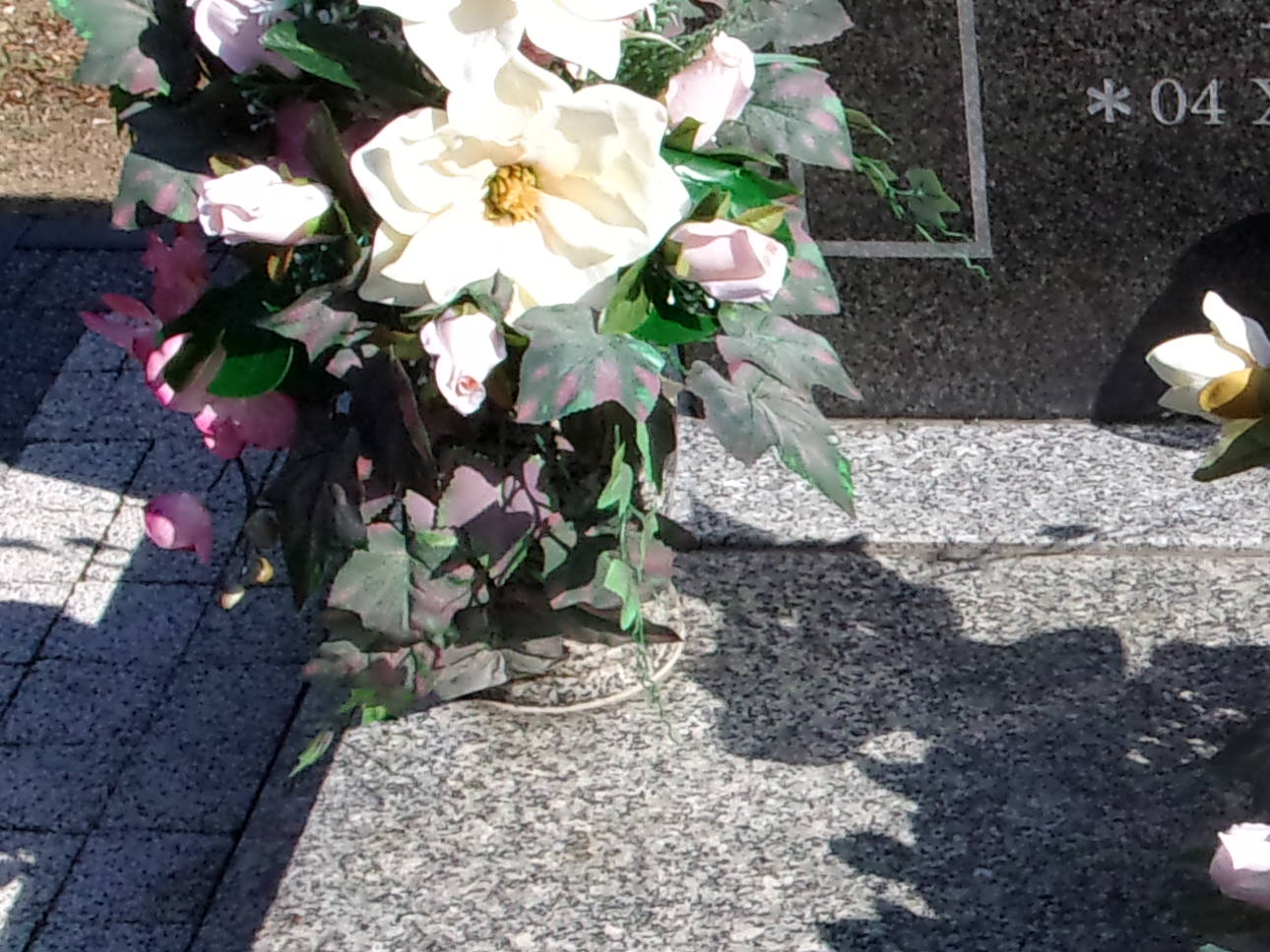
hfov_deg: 18.8
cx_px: 1410
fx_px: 3670
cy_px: 772
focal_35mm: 100
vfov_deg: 14.7
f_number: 10.8
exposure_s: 1/160
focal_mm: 5.1
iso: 200
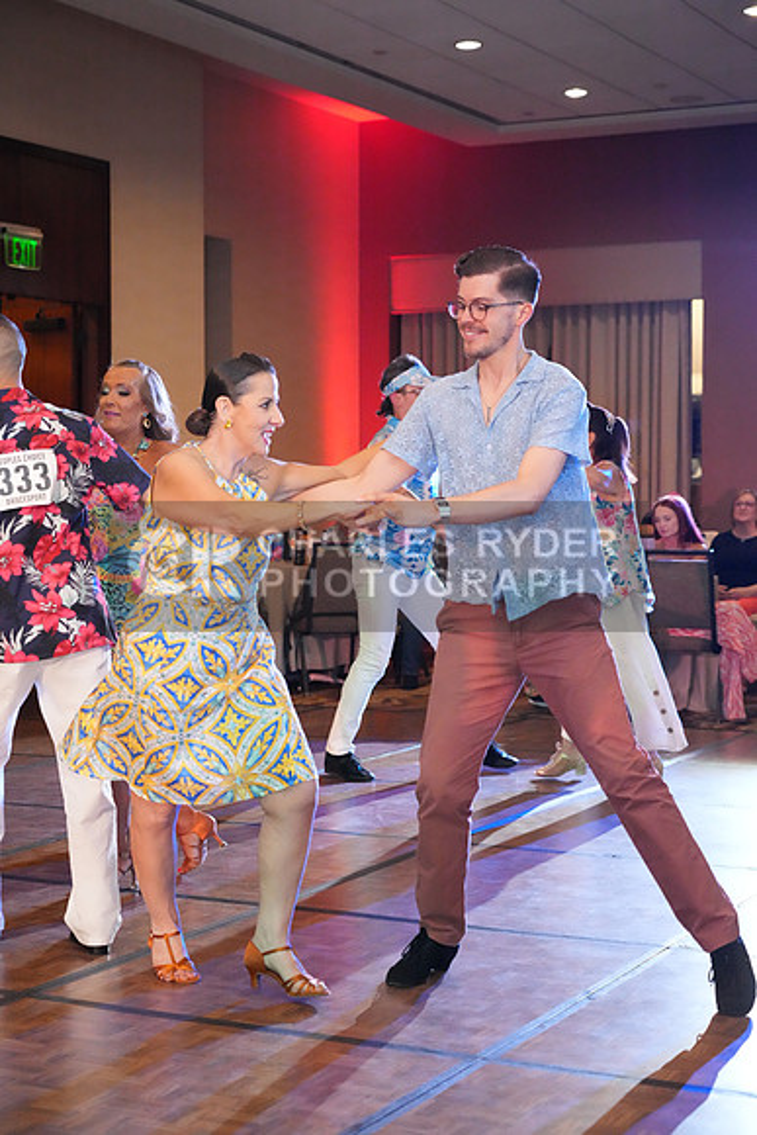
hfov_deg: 21.6
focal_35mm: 63
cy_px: 568
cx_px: 378
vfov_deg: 31.9
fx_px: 1986
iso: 12800
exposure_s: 1/400
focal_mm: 63
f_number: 4
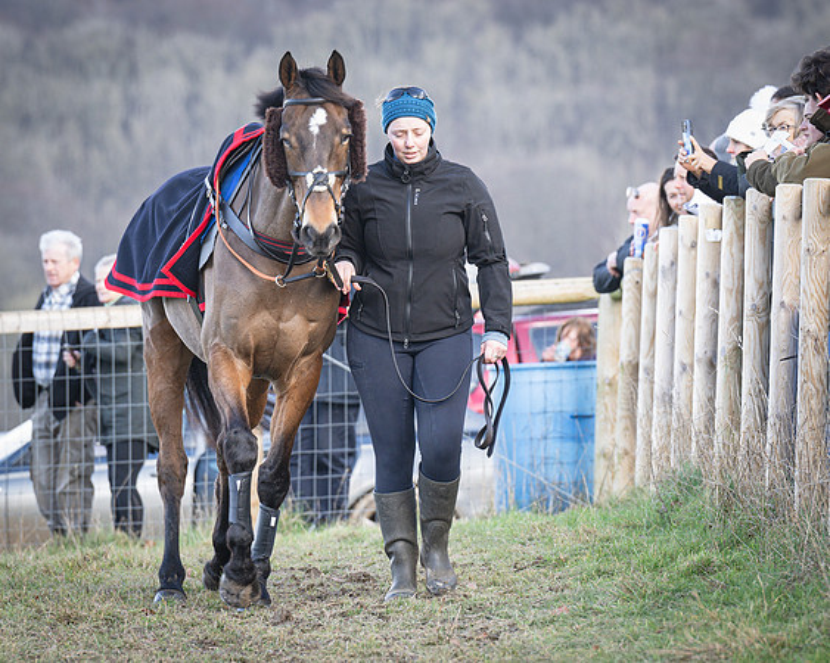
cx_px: 515
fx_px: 10278
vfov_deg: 3.7
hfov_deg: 4.6
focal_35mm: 419
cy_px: 304
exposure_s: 1/125
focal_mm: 200
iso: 200
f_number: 5
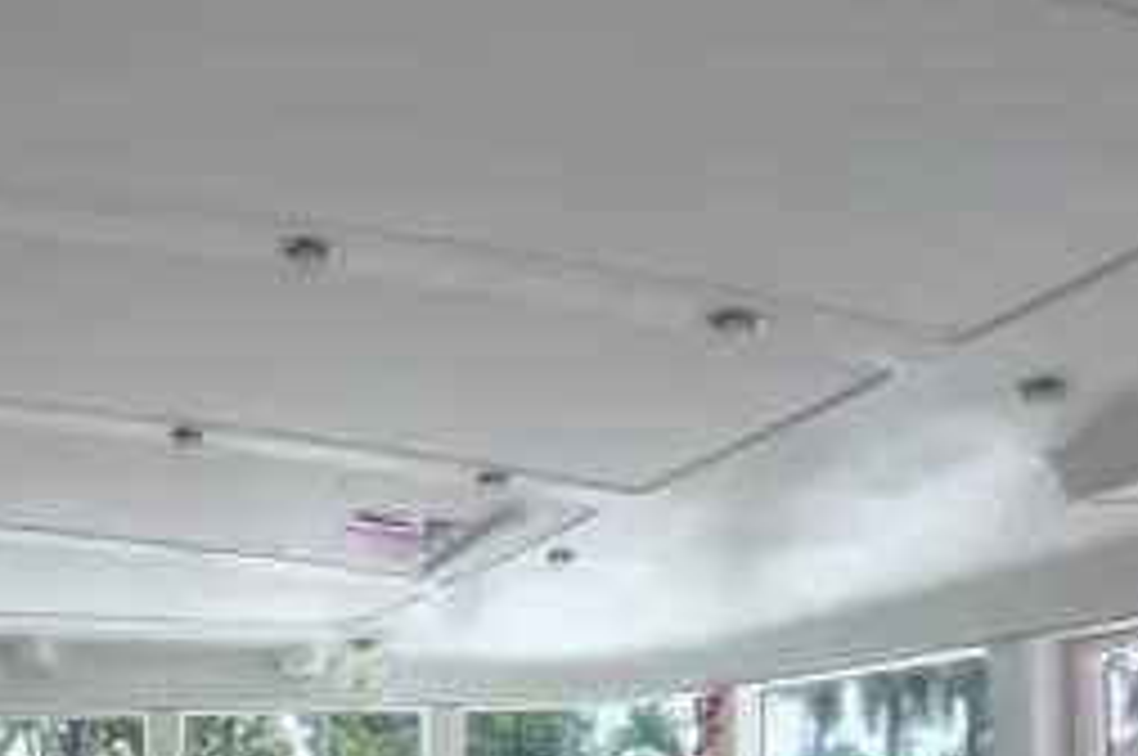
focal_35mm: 38
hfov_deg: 43.2
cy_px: 880
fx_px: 1200
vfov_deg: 30.4
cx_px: -13
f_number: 3.5
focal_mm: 10
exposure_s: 1/500
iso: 200
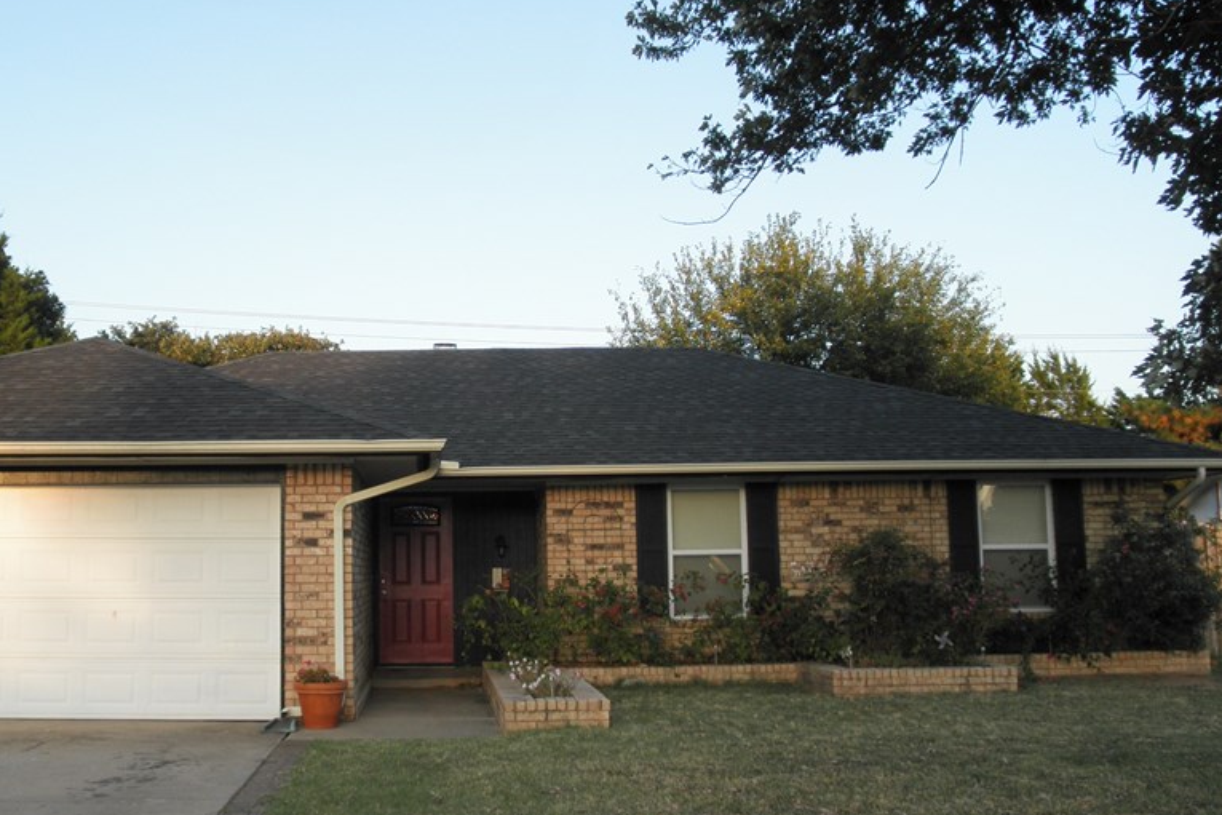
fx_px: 1324
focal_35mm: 39
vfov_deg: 34.2
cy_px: 379
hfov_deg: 49.1
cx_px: 458
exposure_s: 1/200
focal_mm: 5
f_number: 3
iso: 64
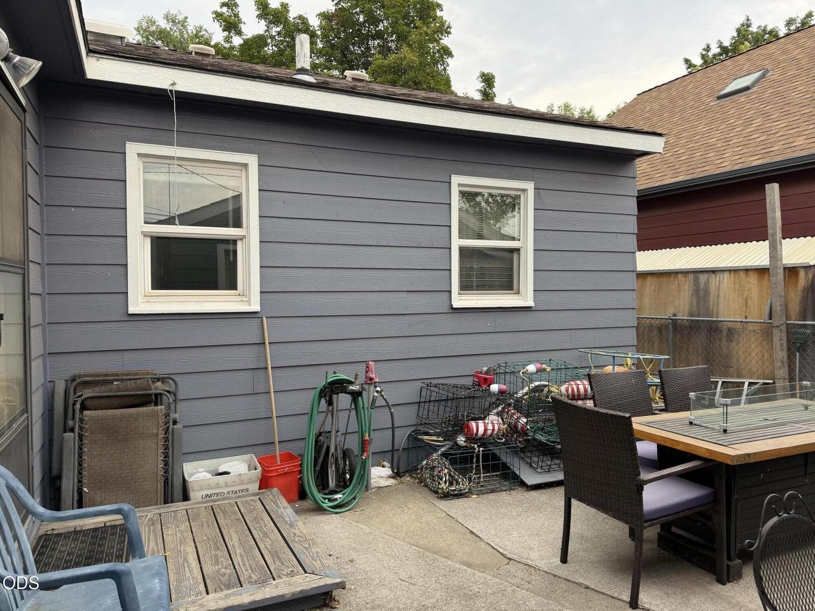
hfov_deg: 71.6
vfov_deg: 56.8
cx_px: 408
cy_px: 306
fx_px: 565
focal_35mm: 24
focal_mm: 6.76
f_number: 1.78
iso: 100
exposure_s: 1/765
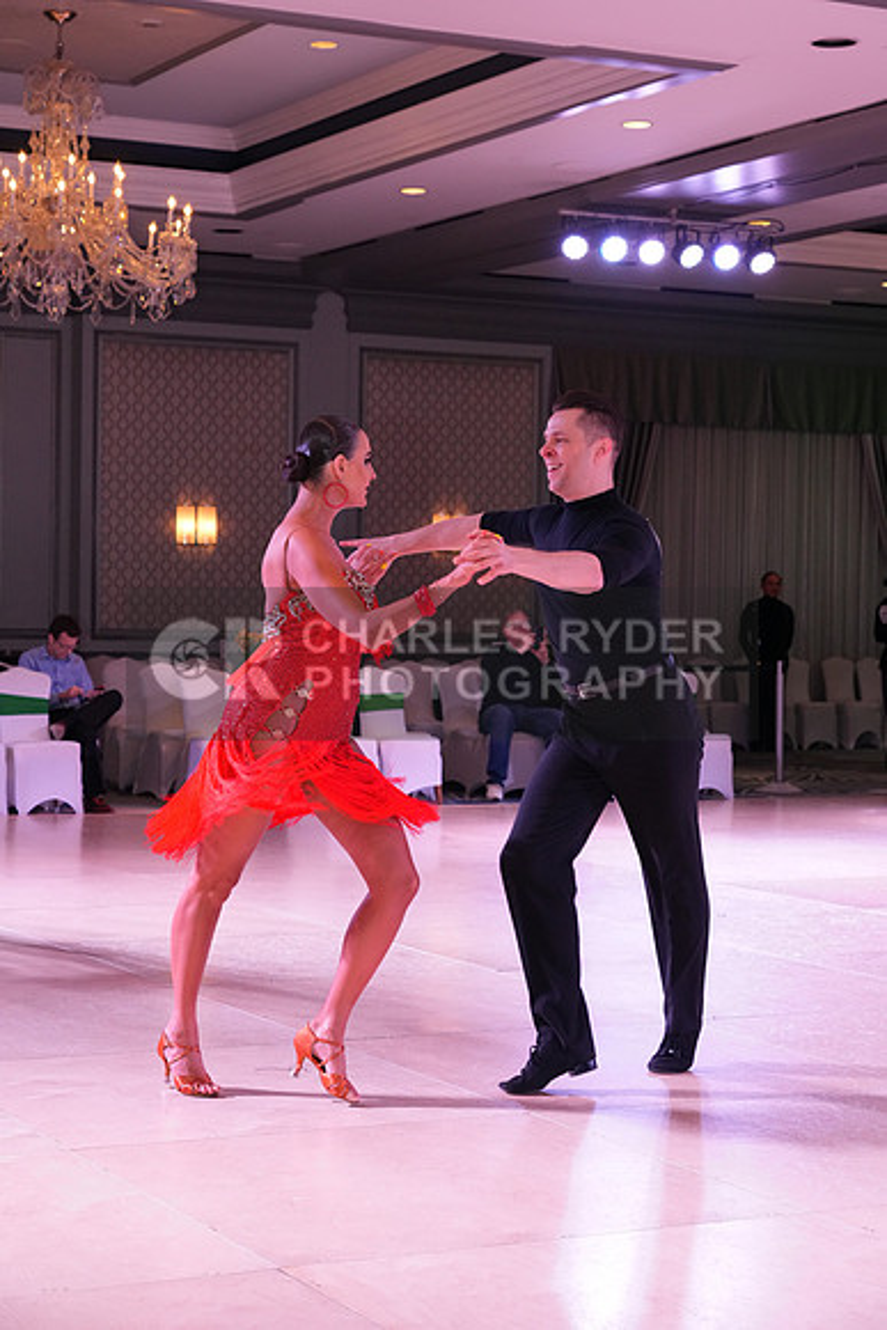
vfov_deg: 29.6
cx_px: 444
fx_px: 2511
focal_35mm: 68
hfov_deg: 20.0
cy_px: 665
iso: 3200
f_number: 6.3
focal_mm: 68
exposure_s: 1/250
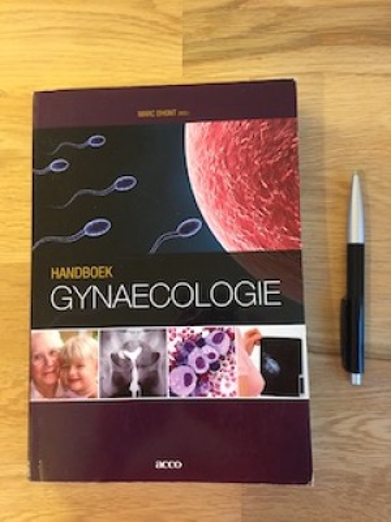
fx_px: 437
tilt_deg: -84.7
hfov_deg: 48.2
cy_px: 261
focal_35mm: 29
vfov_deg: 61.7
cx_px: 196
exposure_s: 1/33
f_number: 2.2
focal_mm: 4.15
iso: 250
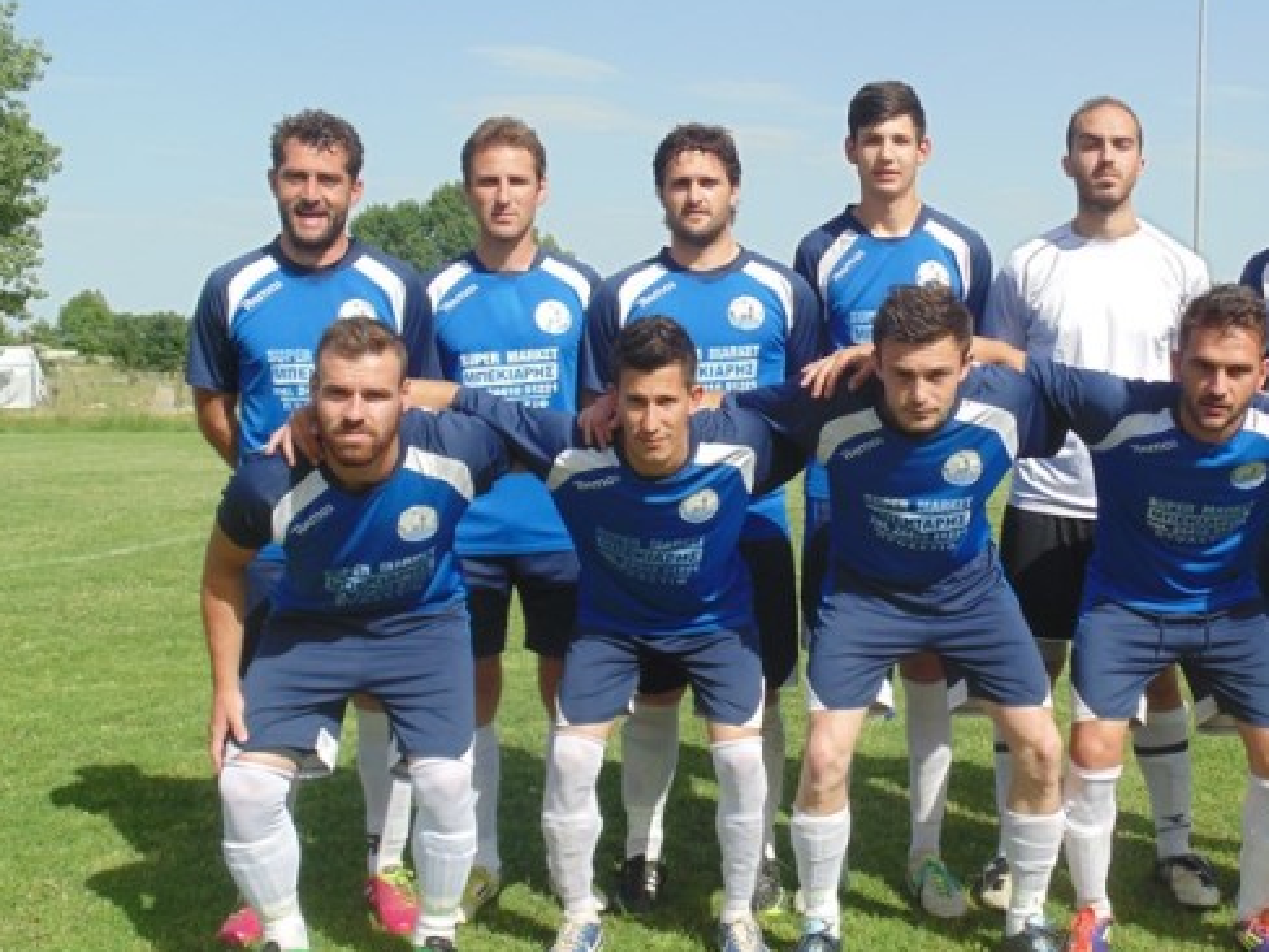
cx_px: 848
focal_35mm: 46
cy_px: 488
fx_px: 1686
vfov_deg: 31.5
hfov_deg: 40.7
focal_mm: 6.2
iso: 80
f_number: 3.4
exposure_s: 1/800
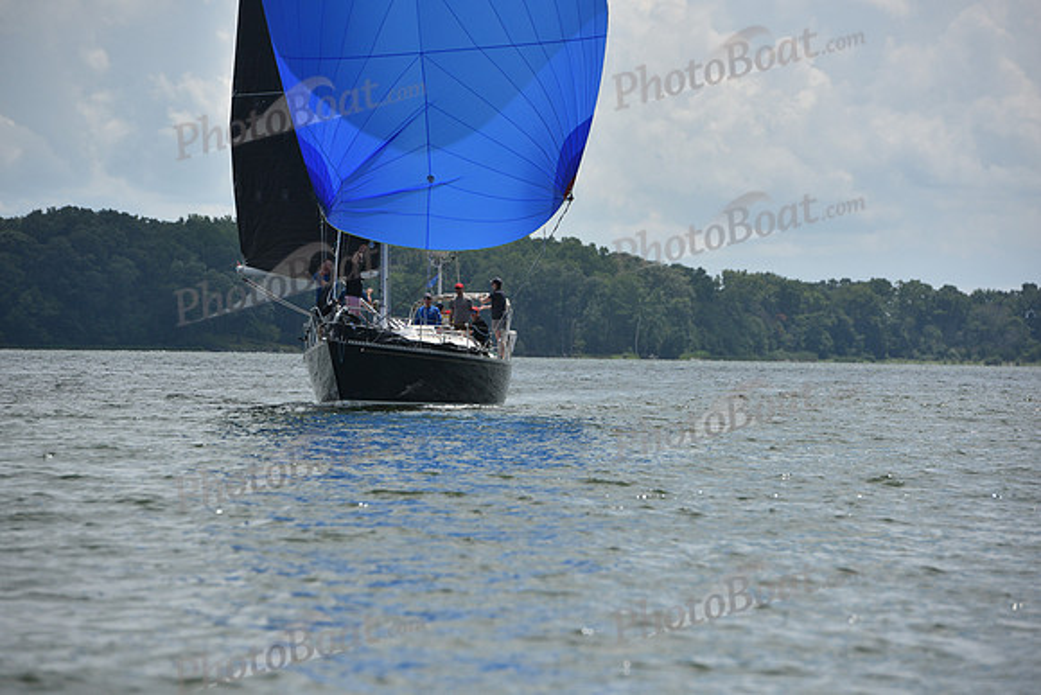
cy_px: 348
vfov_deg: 6.9
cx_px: 520
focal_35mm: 200
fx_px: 5784
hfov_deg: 10.3
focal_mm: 200
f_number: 6.3
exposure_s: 1/3200
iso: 320
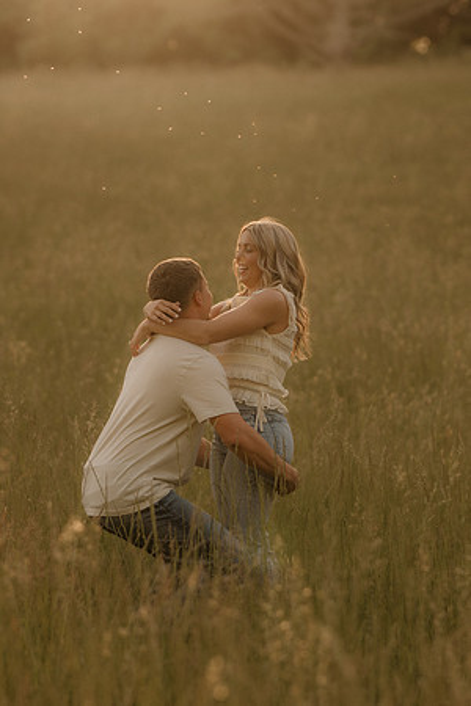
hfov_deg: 10.8
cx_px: 236
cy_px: 353
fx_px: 2492
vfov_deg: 16.1
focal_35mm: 127
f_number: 2
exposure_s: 1/1250
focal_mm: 85
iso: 250
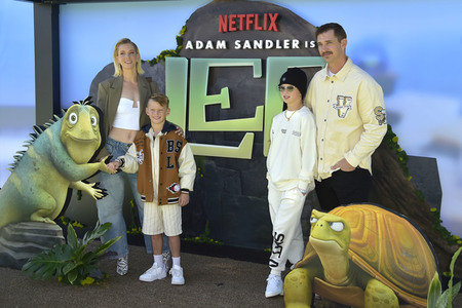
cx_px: 231
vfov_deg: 30.5
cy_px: 154
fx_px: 565
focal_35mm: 44
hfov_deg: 44.5
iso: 125
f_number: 7.1
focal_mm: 44
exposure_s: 1/250
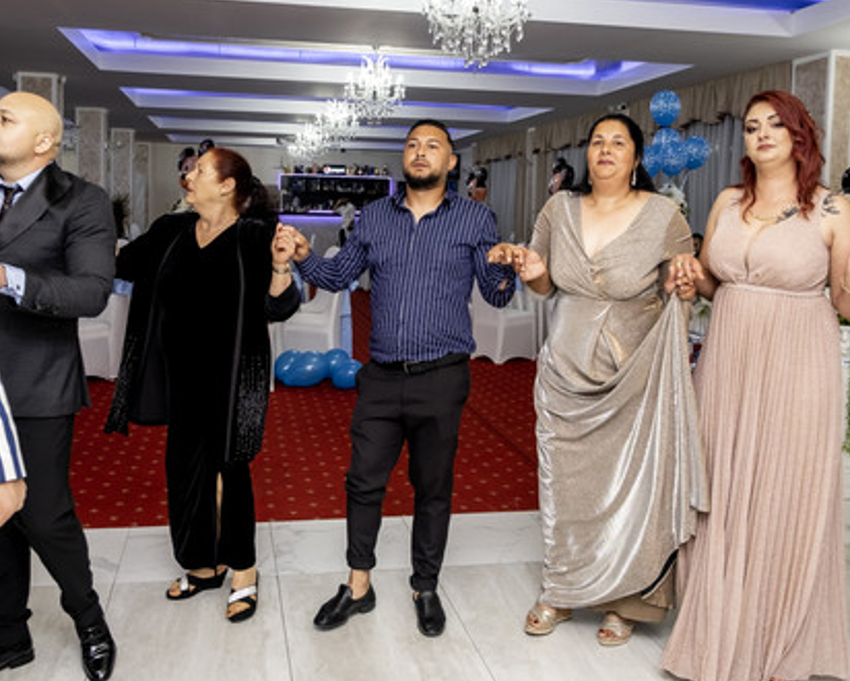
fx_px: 881
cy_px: 273
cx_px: 396
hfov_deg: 51.5
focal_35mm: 35
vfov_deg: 42.1
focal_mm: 16
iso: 1000
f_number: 2.8
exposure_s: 1/160
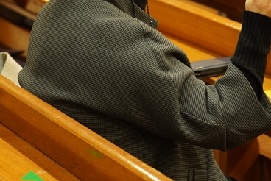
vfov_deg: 9.0
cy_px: -10
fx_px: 1145
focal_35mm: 152
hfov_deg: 13.5
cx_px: 173
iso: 1600
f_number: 4
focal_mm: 70
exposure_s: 1/80
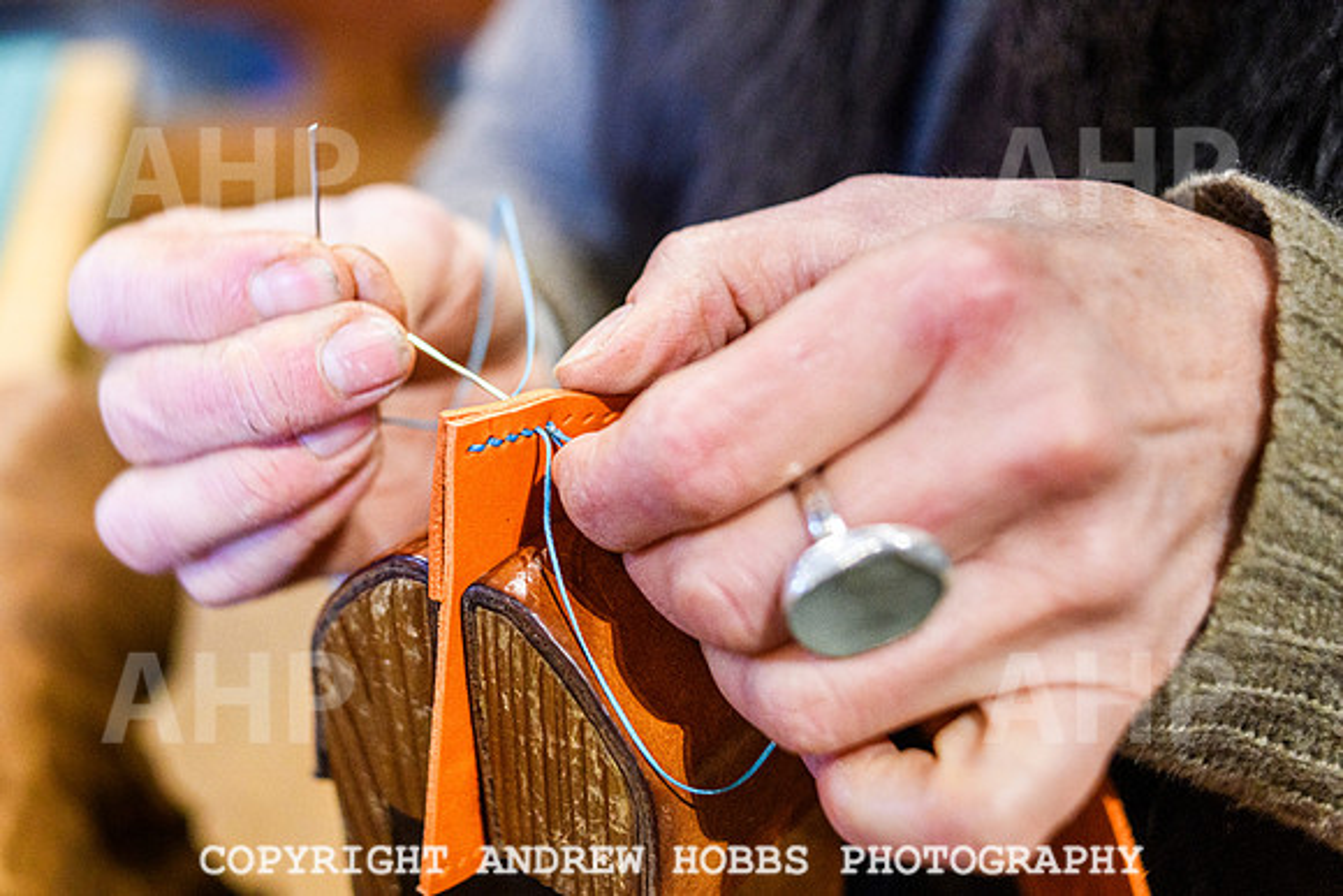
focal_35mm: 43
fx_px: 1589
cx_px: 526
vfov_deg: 31.5
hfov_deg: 45.5
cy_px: 421
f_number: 3.5
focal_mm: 35
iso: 1000
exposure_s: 1/100
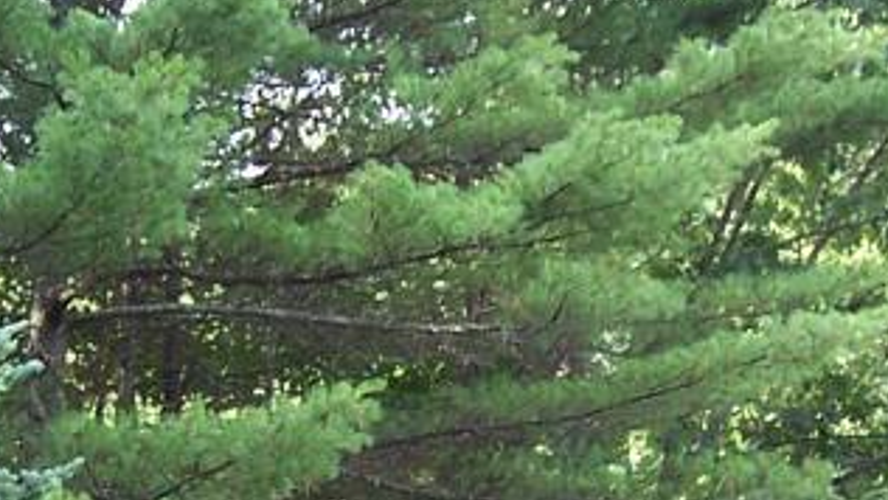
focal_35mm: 134
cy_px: 657
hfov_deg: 16.0
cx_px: 455
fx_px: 3156
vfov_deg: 8.9
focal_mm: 6.3
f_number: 2.8
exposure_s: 1/90
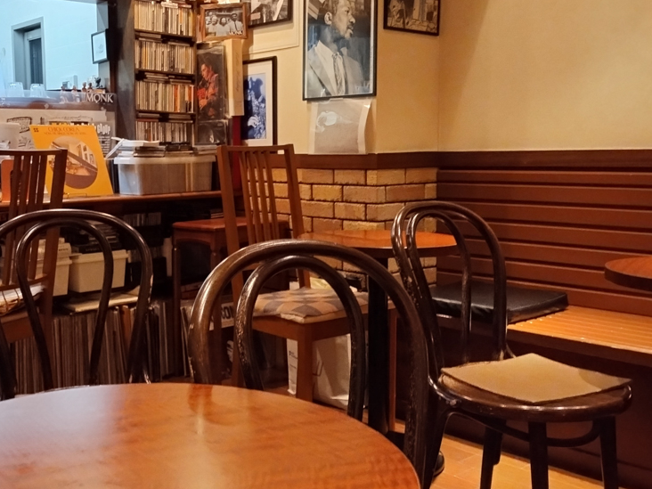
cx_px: 193
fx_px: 772
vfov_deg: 35.1
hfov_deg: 44.8
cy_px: 206
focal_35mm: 41
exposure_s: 1/25
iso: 353
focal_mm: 4.71
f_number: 1.7
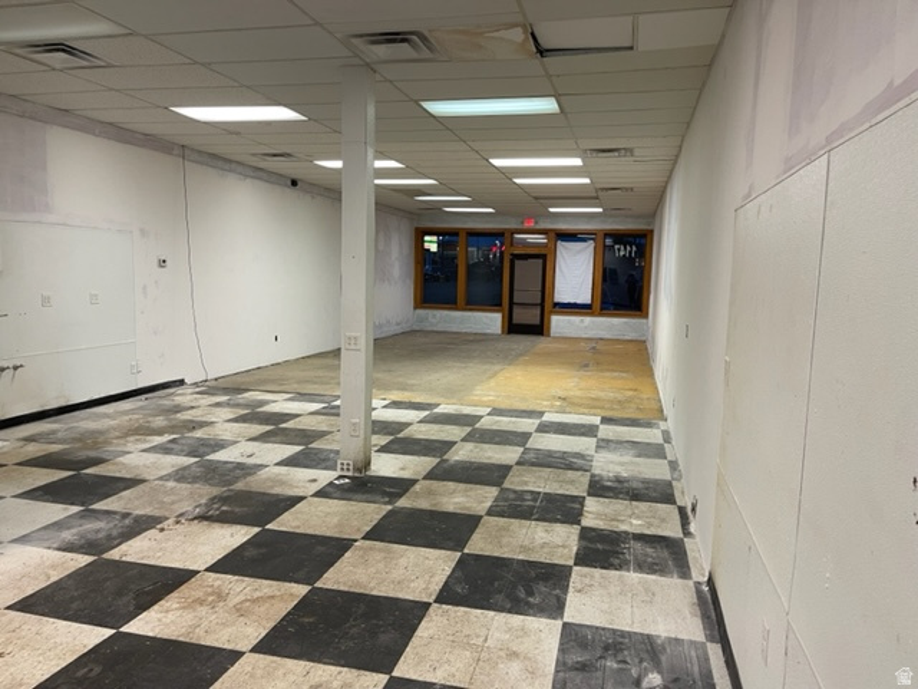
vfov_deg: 53.1
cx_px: 459
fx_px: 690
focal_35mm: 26
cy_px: 344
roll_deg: -1.6
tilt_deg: -5.8
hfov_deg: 67.3
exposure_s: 1/60
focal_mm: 5.1
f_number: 1.6
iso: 100
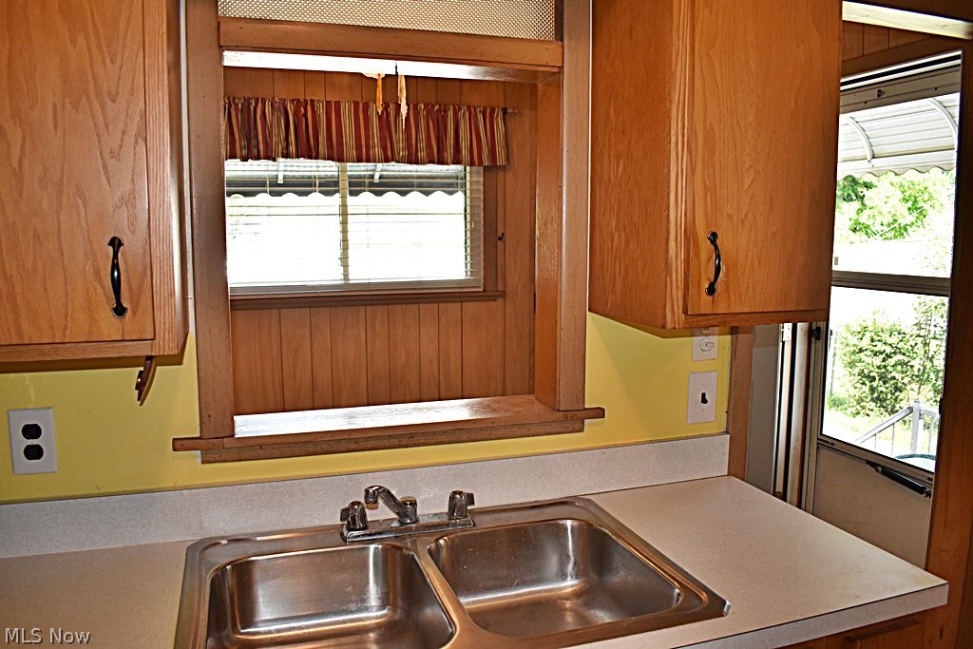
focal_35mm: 27
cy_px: 324
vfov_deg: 47.9
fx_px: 730
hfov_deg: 67.4
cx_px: 486
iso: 800
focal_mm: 18
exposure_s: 1/200
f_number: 4.5
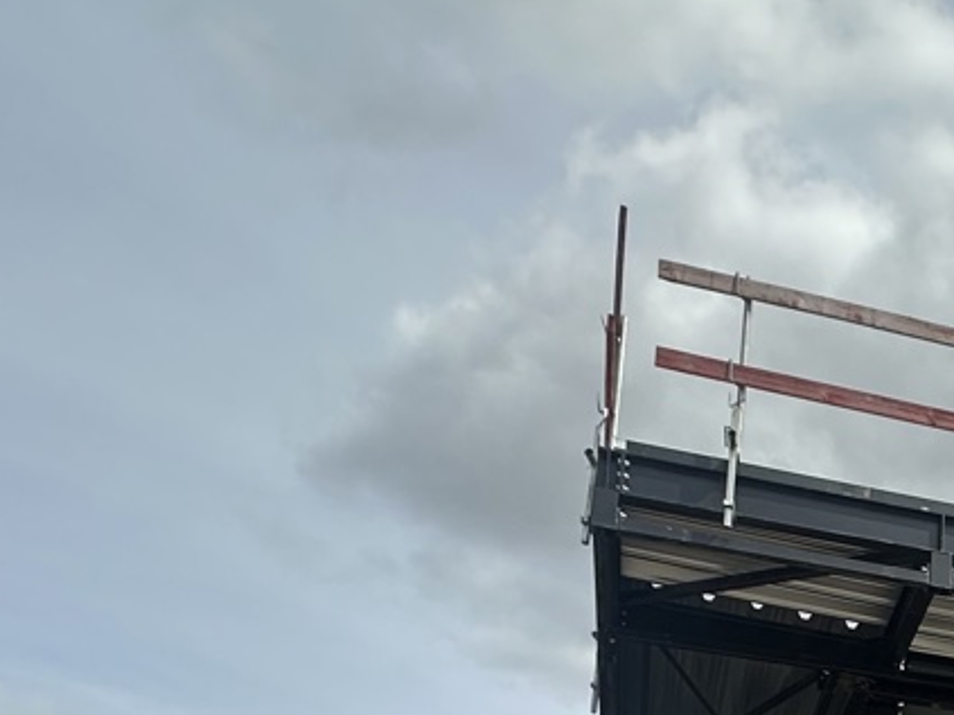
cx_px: 1161
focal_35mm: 53
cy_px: 1074
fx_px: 1460
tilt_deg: +6.7
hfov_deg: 30.4
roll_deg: -1.8
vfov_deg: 22.5
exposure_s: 1/1335
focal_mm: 2.22
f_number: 2.2
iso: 40
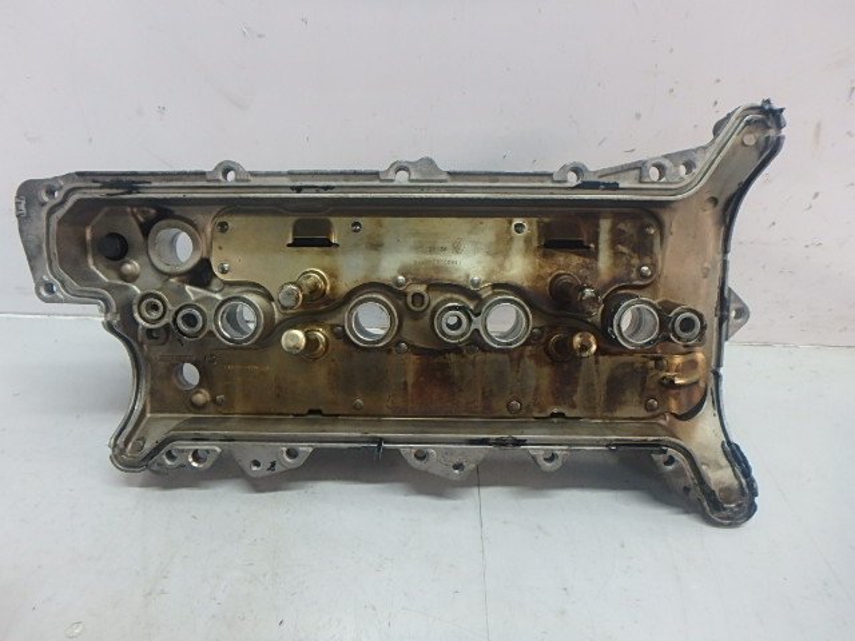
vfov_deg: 63.4
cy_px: 320
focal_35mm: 21
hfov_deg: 79.0
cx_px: 428
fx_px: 519
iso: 250
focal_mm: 3.7
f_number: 3.5
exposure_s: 1/30
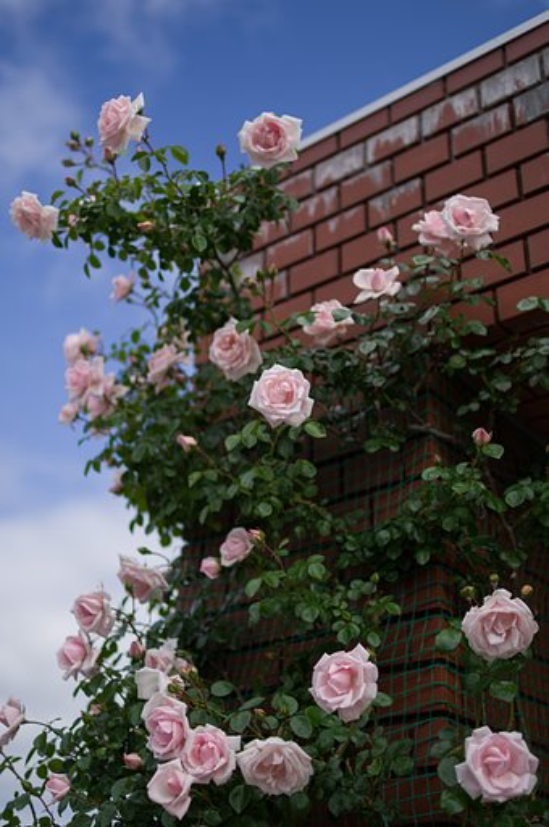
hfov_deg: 29.8
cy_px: 414
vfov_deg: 43.7
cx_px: 274
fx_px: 1032
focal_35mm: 45
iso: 100
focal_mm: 30
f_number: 1.4
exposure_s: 1/2000
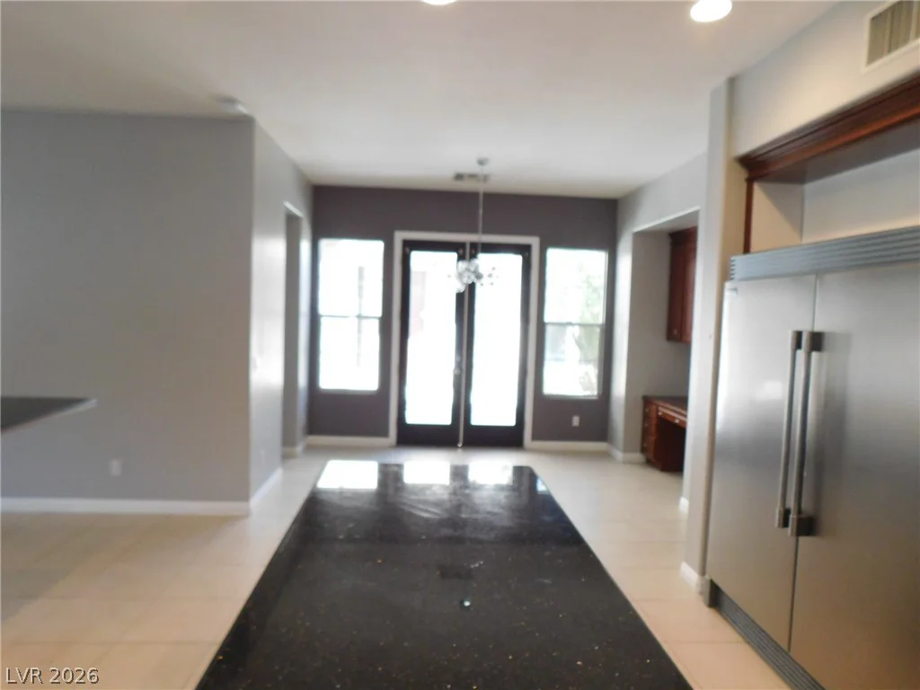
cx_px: 460
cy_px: 345
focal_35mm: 23
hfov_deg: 73.9
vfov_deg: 58.9
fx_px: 611
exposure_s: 1/30
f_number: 3
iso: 320
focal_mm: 4
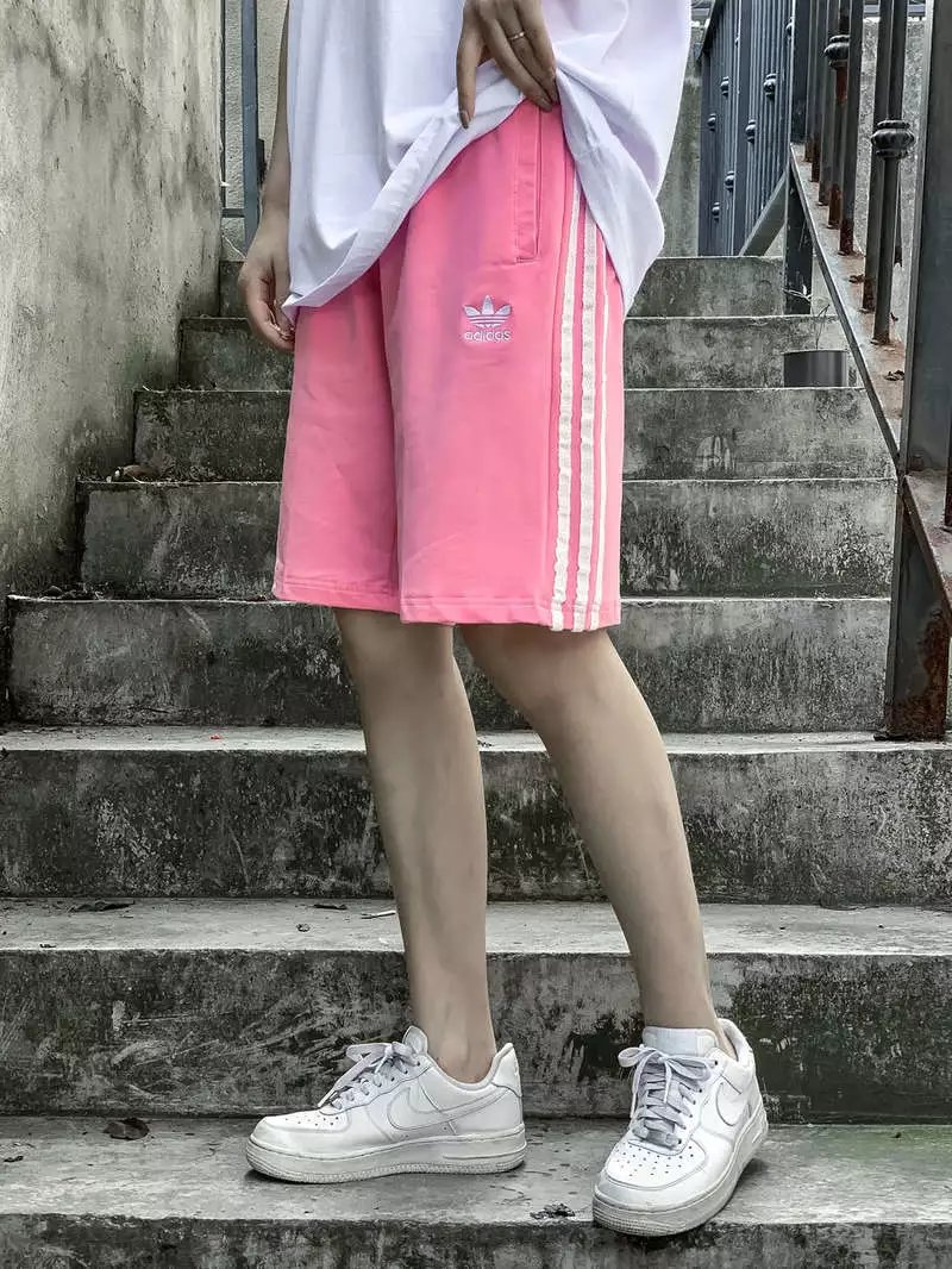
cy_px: 634
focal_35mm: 52
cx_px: 476
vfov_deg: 36.8
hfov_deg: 28.0
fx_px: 1906
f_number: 2.4
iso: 50
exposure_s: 1/120
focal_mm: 6
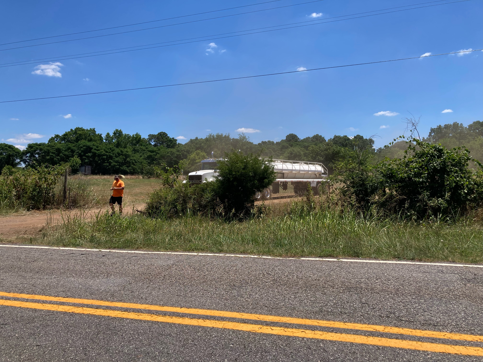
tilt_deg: +0.5
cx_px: 242
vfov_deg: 49.7
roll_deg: -0.9
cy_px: 181
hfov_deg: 63.4
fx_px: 391
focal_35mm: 28
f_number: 1.8
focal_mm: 3.99
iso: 20
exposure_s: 1/2558
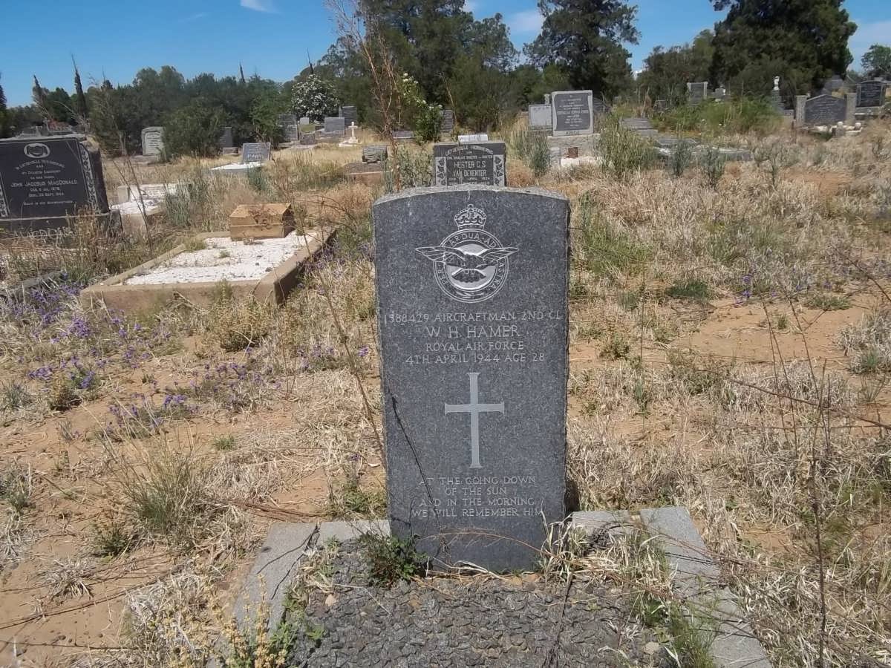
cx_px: 446
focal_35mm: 32
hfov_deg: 56.8
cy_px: 334
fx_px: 824
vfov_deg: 44.2
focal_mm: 5.7
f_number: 5.5
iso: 80
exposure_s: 1/800
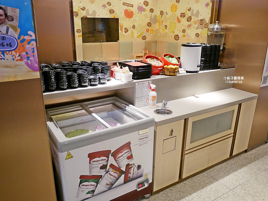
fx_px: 217
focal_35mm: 28
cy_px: 100
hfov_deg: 63.4
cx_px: 134
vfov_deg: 49.8
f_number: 2.5
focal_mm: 14
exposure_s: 1/60
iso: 800
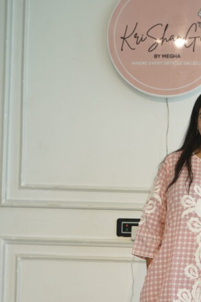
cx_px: 184
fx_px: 653
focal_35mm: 78
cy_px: 197
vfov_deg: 25.9
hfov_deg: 17.2
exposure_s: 1/100
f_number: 5.6
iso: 160
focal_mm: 39
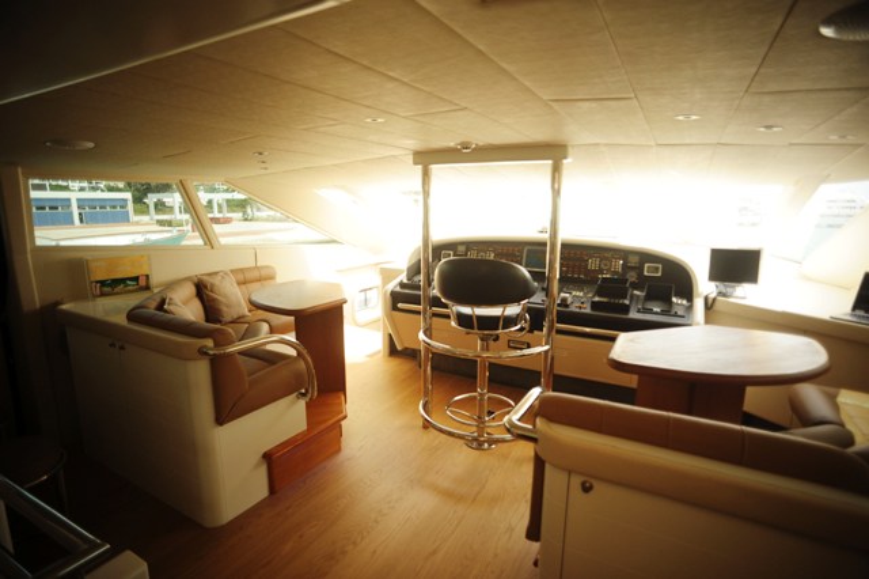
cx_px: 434
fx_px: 434
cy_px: 290
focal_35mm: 18
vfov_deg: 67.3
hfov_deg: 90.0
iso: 320
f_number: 3.5
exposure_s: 1/250
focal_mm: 18
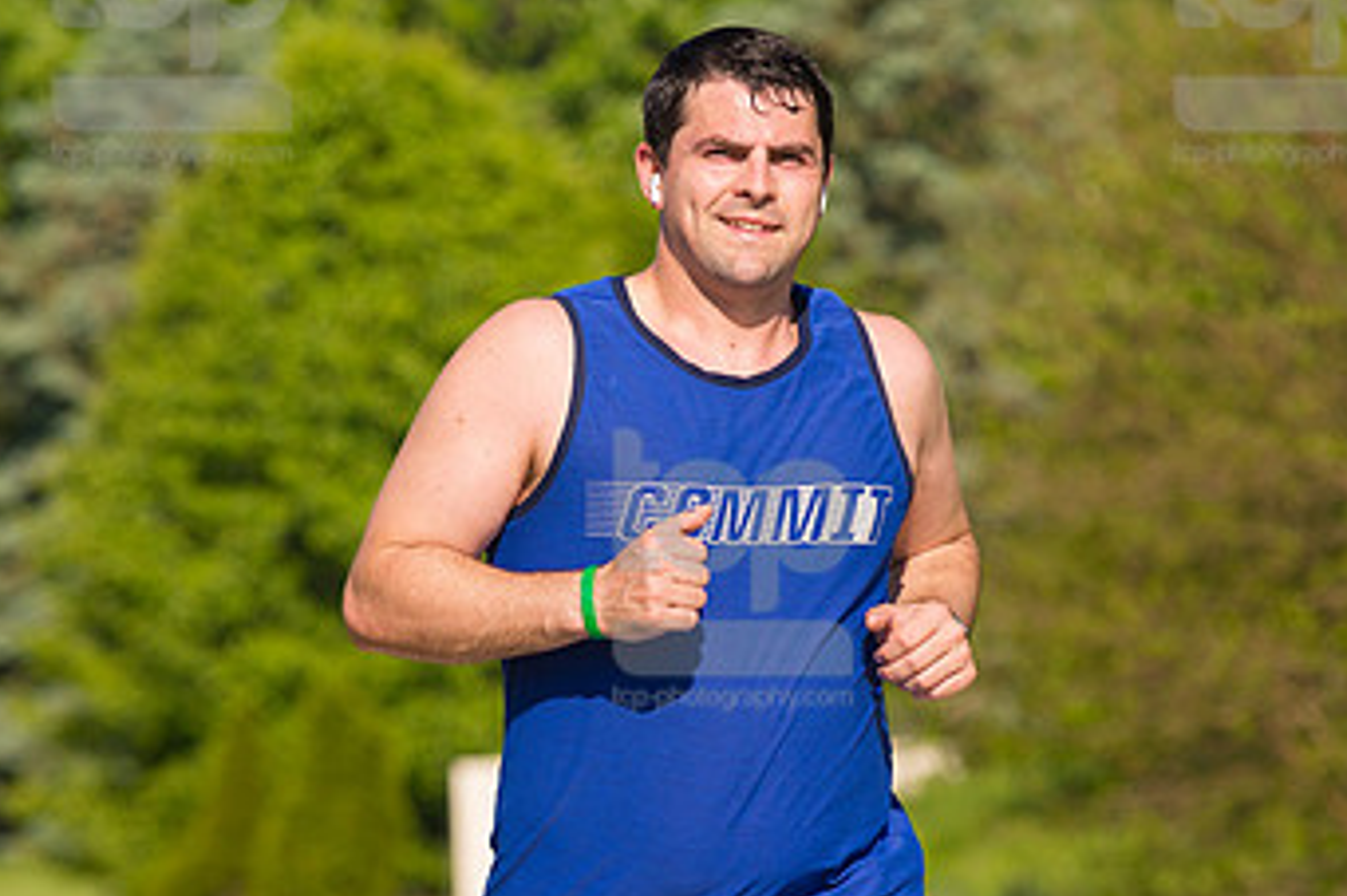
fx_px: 11780
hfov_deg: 6.5
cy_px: 570
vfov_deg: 4.4
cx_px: 735
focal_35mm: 315
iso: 400
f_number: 5.6
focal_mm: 185
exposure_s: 1/2000
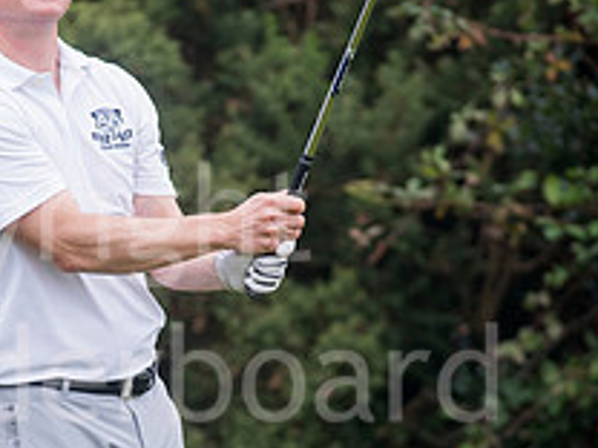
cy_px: 401
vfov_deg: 1.8
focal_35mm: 804
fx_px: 13889
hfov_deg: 2.5
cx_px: 132
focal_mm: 300
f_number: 5
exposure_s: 1/1600
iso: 800
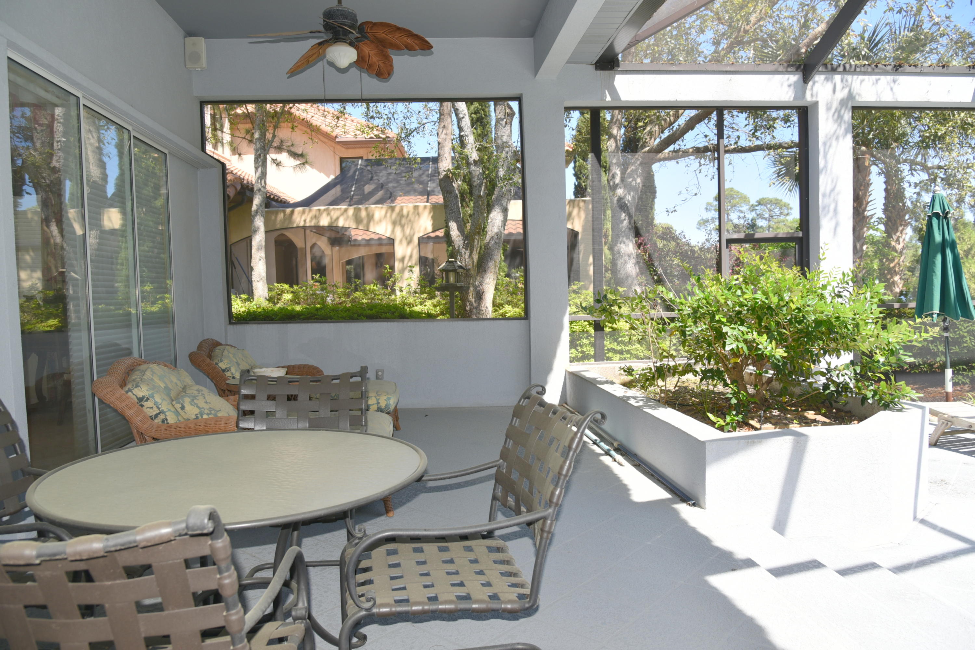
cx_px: 488
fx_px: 650
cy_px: 325
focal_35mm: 24
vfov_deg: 53.1
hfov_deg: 73.7
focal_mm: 24
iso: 125
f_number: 5.6
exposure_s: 1/125
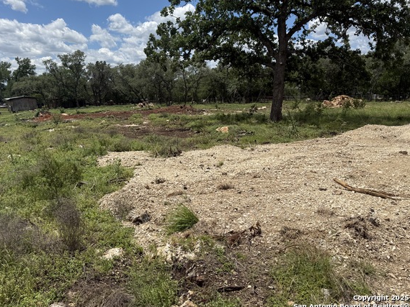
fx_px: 320
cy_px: 138
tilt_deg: -6.4
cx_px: 180
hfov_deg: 65.1
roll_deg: +0.4
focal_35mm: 27
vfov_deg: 51.3
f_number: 1.78
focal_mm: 6.76
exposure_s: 1/7353
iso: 80
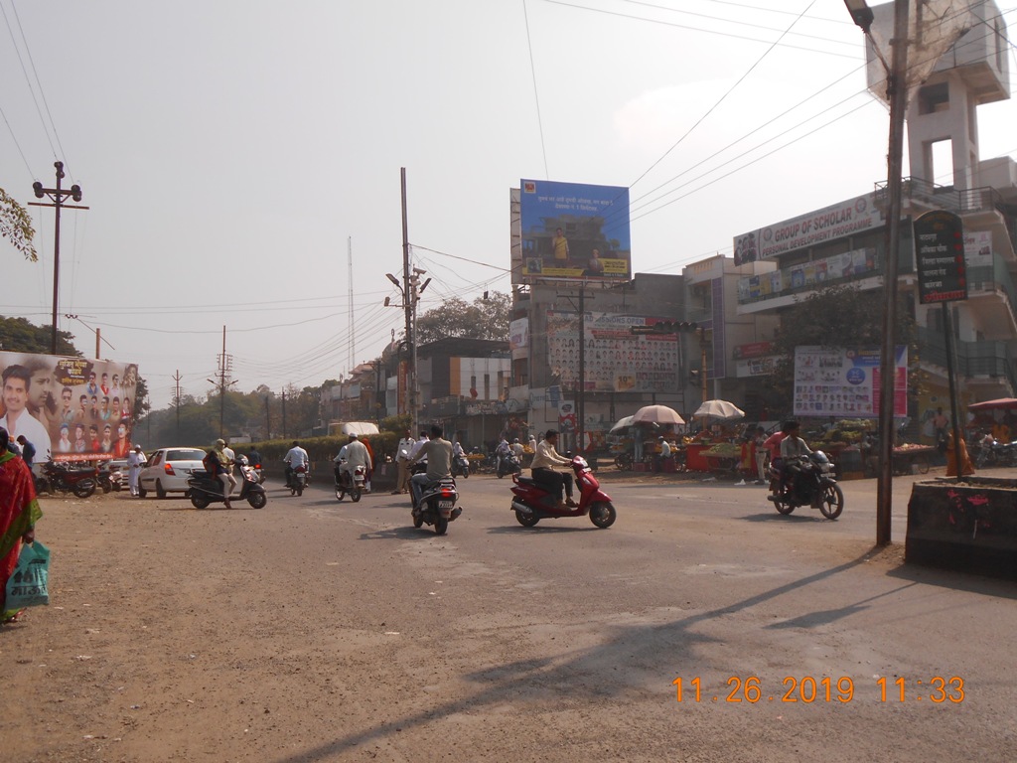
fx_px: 999
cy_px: 382
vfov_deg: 41.8
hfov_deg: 54.0
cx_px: 508
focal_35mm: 34
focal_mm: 5.8
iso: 80
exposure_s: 1/1250
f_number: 3.6
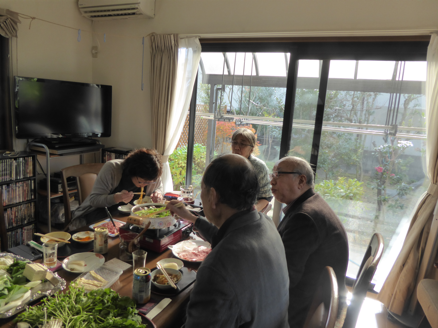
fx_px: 316
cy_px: 164
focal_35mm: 25
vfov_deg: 54.9
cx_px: 219
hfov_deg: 69.4
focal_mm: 4.3
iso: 250
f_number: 3.3
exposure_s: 1/100
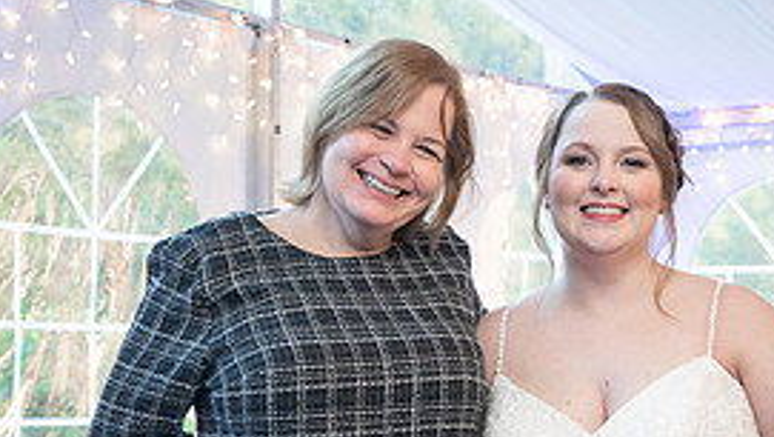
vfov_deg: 14.7
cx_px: 518
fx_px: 1684
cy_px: 375
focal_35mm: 82
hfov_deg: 25.7
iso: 2000
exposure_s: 1/250
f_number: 4
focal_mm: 35
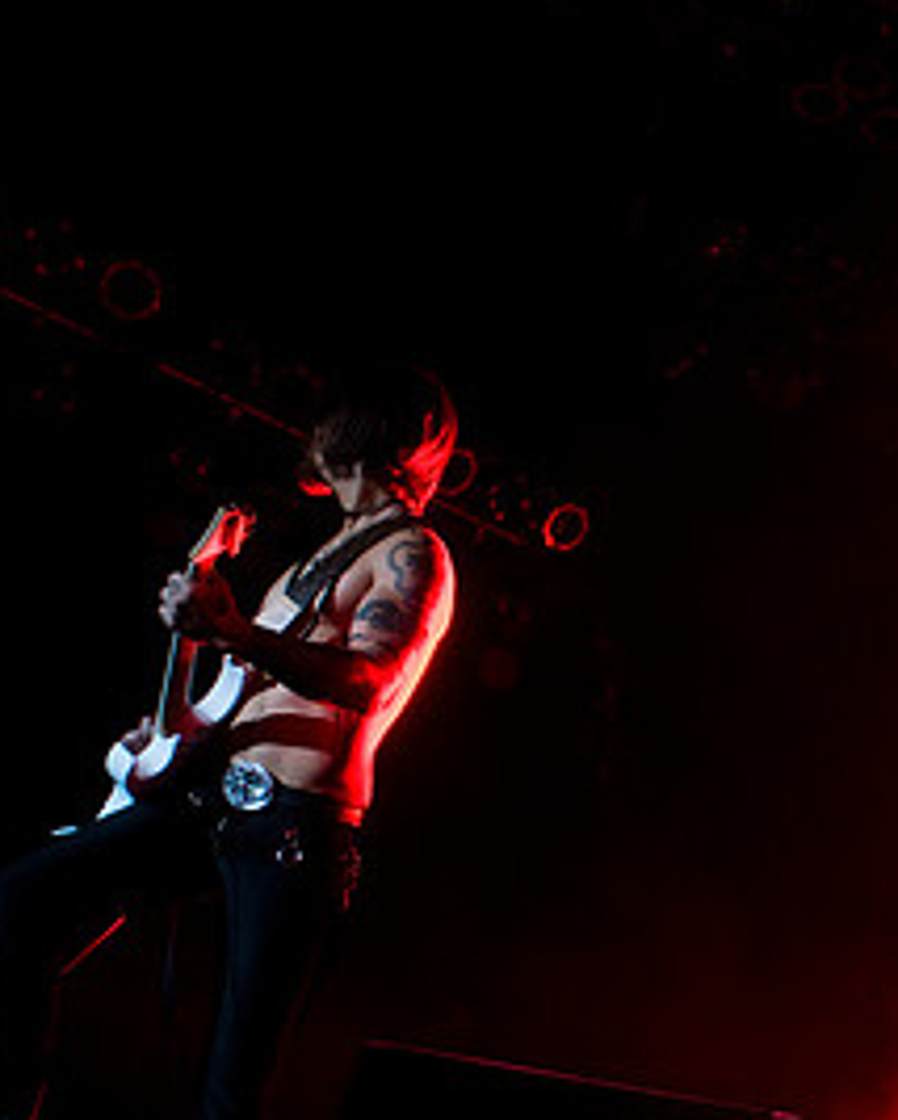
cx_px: 1057
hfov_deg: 23.1
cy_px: 791
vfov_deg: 30.6
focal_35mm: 61
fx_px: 2024
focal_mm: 20
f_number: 3.2
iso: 800
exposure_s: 1/100
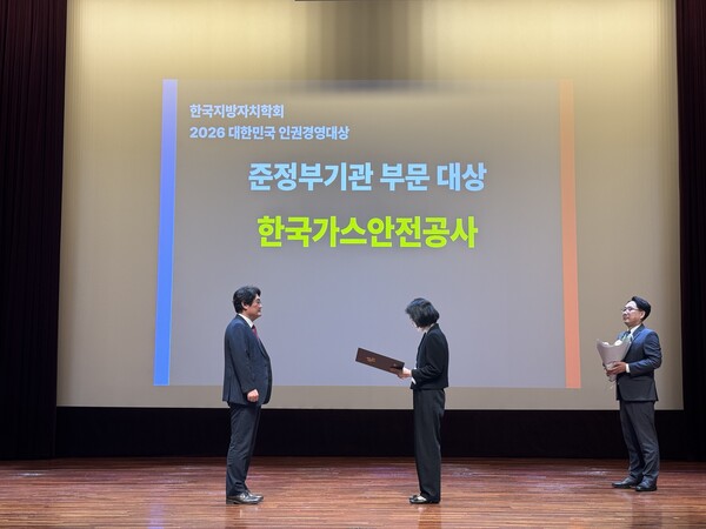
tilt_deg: +7.2
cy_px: 264
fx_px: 979
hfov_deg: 39.7
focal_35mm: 48
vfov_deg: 30.3
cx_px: 353
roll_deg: +0.0
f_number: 1.78
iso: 50
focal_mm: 6.76
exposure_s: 1/60
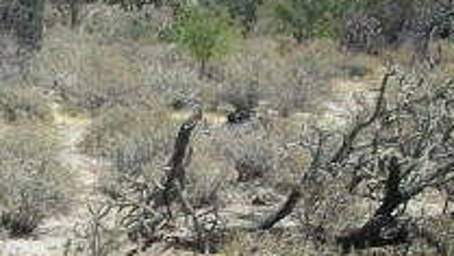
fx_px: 1759
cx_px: -17
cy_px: 98
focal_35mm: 146
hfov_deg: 14.4
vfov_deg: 8.3
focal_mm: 5.8
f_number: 8.5
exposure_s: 1/93.3
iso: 50
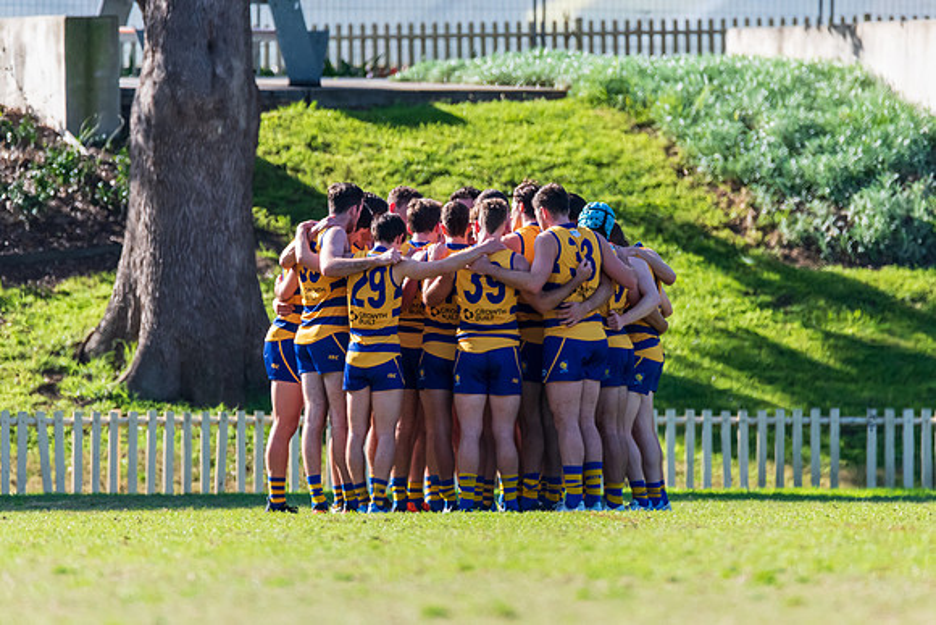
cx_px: 506
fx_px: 18839
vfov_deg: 1.9
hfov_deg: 2.8
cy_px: 304
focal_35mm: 724
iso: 1400
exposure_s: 1/1600
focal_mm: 600
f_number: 6.3
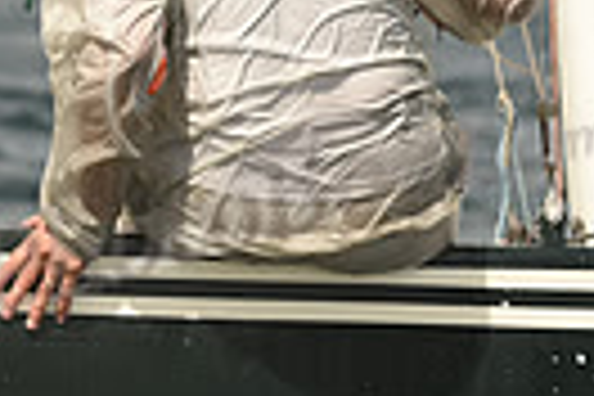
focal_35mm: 970
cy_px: 29
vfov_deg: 1.4
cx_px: -252
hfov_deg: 2.1
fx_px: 16004
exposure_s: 1/1000
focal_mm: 220
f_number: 5.6
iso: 250
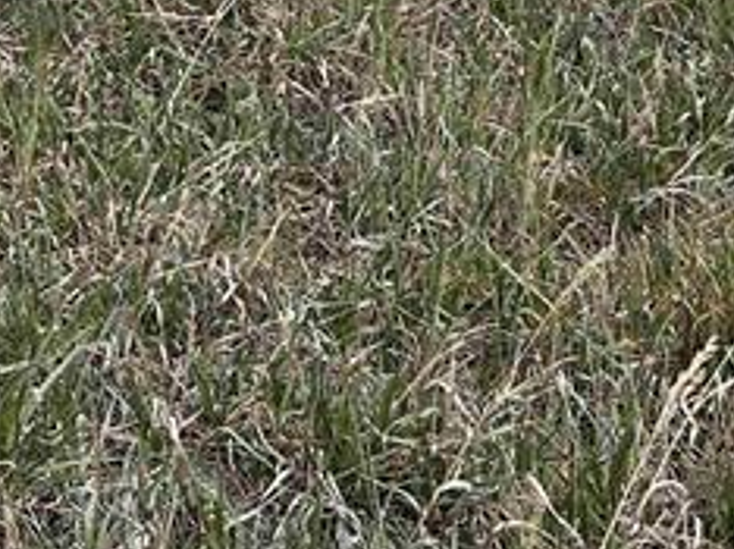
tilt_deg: -3.1
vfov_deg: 11.8
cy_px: -489
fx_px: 2415
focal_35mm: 114
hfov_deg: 16.1
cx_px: -314
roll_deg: -0.7
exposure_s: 1/5882
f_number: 1.5
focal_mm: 5.7
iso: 50
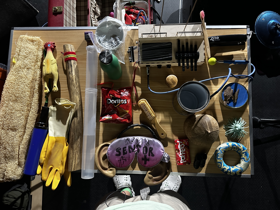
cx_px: 140
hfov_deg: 71.6
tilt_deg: -83.6
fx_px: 194
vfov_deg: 56.8
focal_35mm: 24
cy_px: 105
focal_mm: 6.86
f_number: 1.78
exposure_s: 1/33
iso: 800
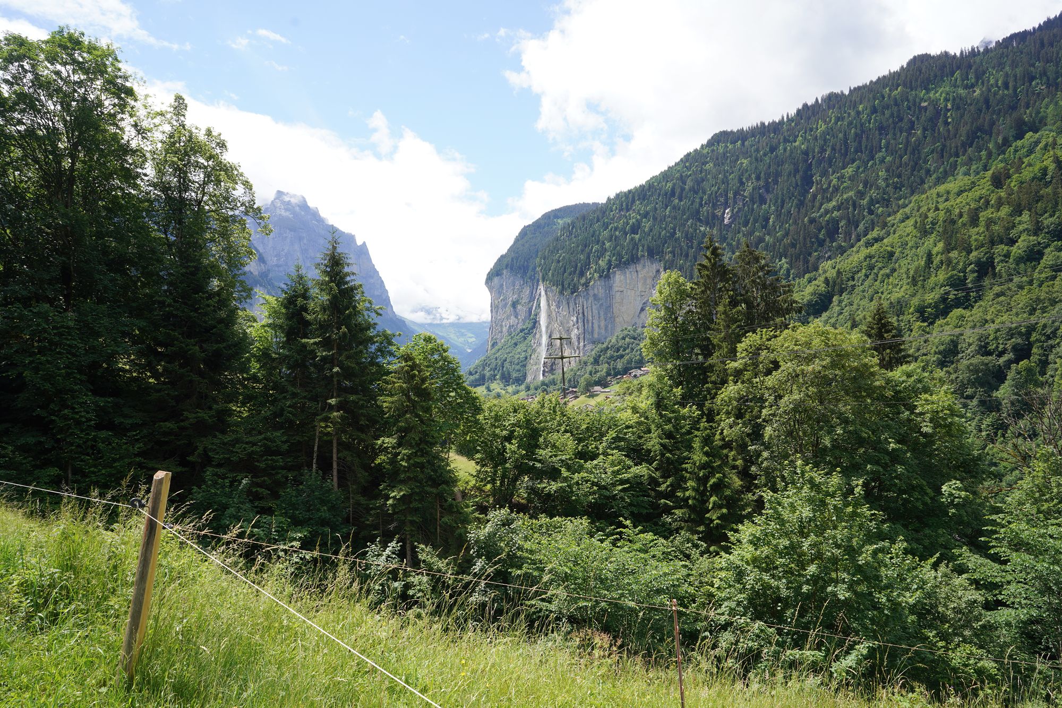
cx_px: 531
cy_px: 354
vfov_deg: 53.1
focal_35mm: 24
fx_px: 708
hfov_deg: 73.7
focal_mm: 24
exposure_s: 1/100
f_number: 10
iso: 100
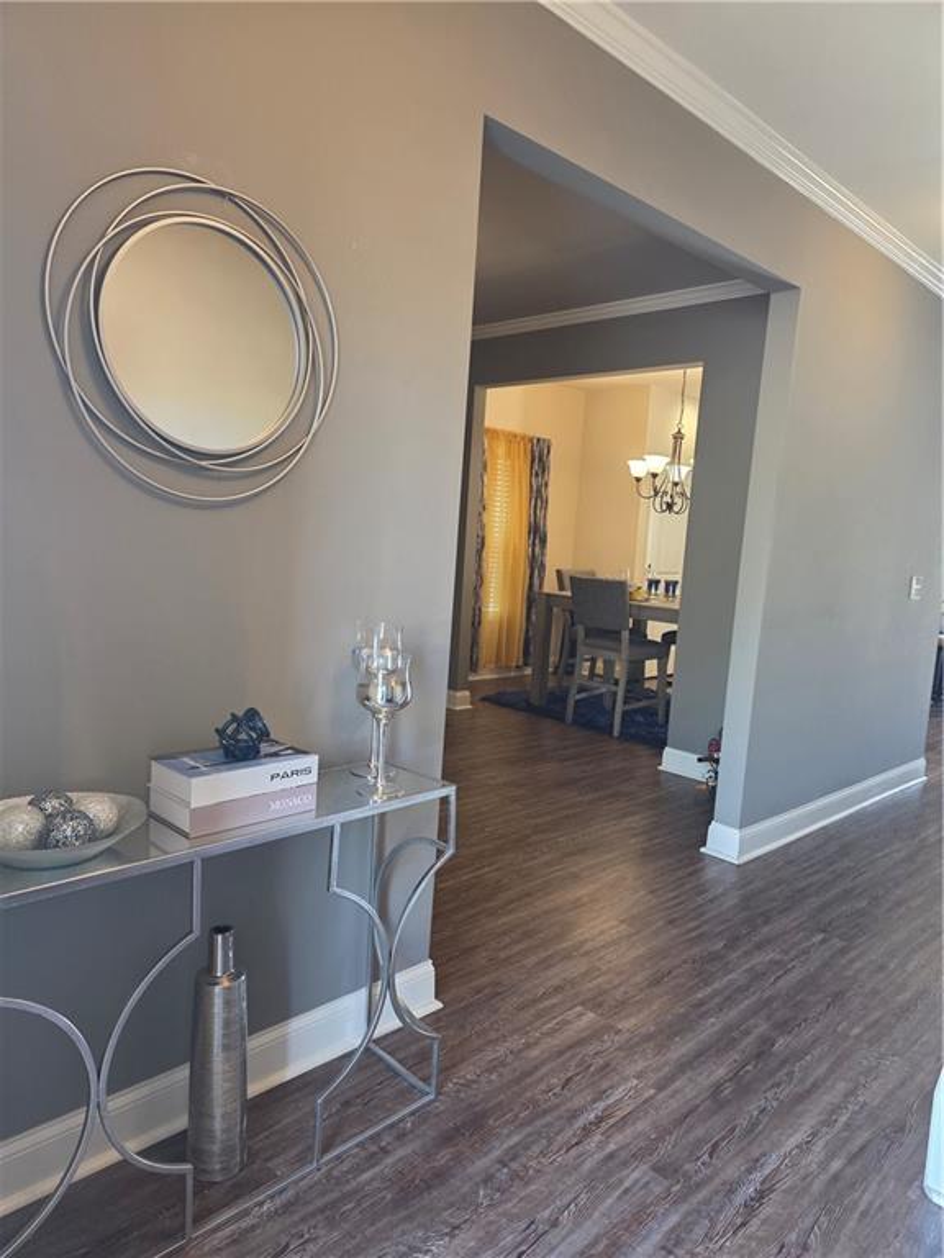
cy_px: 629
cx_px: 472
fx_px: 836
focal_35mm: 23
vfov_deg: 73.9
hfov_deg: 58.9
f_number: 1.7
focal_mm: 6.3
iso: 320
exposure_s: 1/120
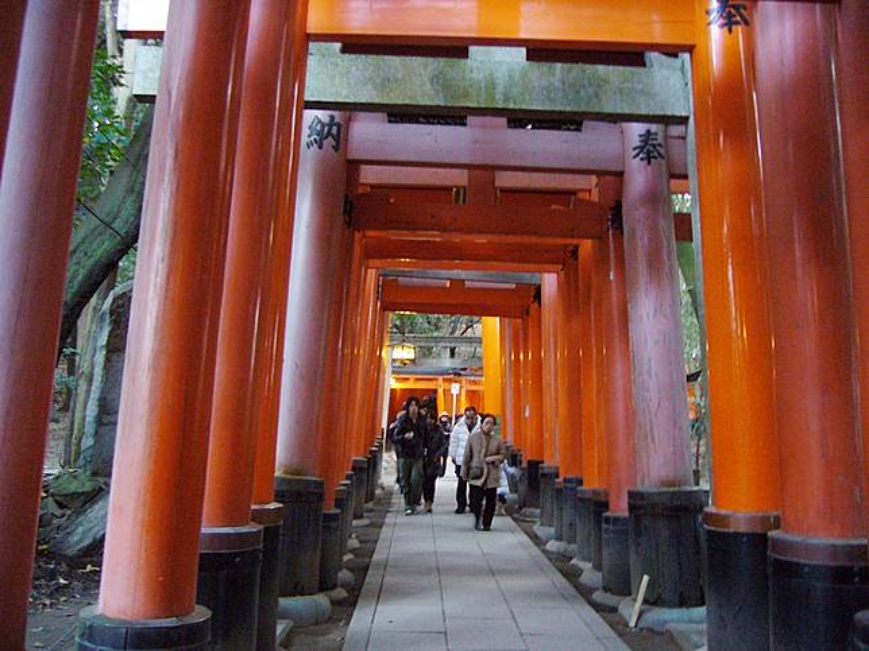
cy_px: 326
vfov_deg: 40.7
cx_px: 434
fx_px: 879
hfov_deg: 52.6
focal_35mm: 35
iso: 200
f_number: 2.8
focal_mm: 5.8
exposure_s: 1/8
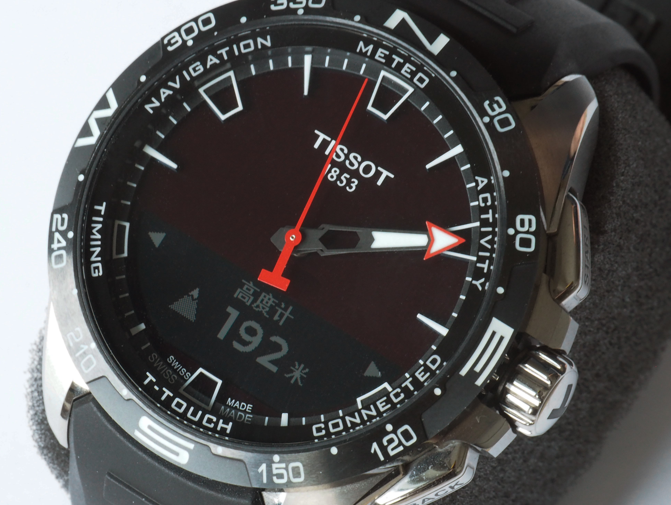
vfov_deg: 4.2
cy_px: 270
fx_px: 6870
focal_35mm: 354
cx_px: 300
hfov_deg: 5.6
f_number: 18
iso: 1600
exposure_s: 1/5
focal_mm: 150
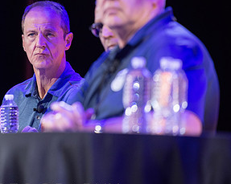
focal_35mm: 380
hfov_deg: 5.1
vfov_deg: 4.1
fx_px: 2595
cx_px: 8
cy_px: 51
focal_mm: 200
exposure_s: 1/200
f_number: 2.8
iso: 1250
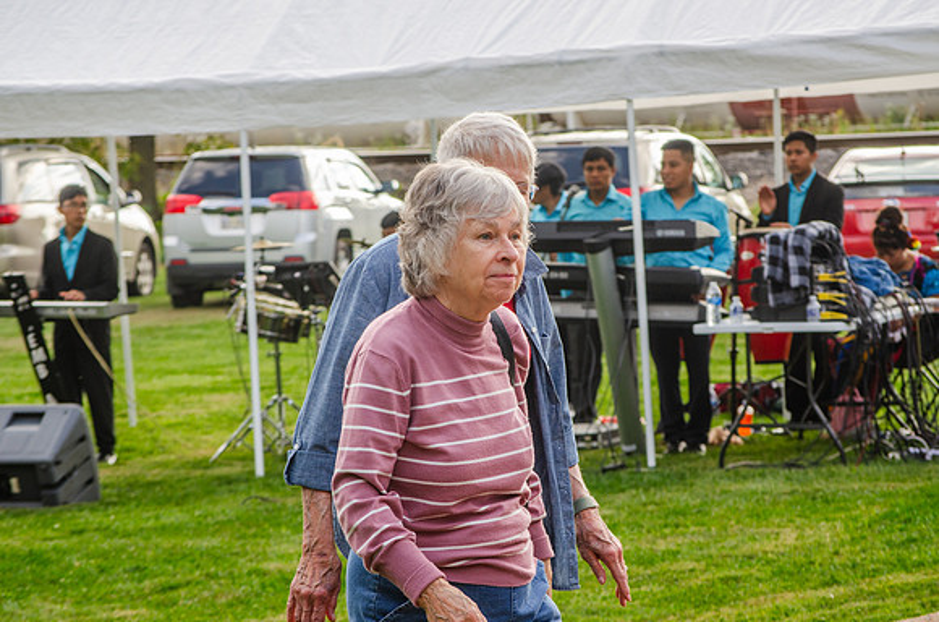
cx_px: 470
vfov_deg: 9.3
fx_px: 3826
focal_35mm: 147
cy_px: 311
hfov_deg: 14.0
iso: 200
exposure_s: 1/200
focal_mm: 98
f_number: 7.1
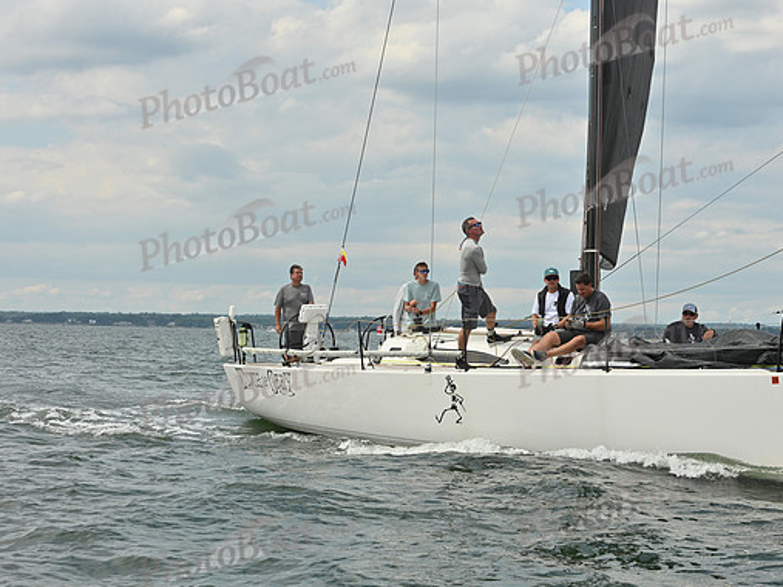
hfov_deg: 25.3
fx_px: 1741
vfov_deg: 19.1
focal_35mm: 77
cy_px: 290
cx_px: 437
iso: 320
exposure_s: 1/800
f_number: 14
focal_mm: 70
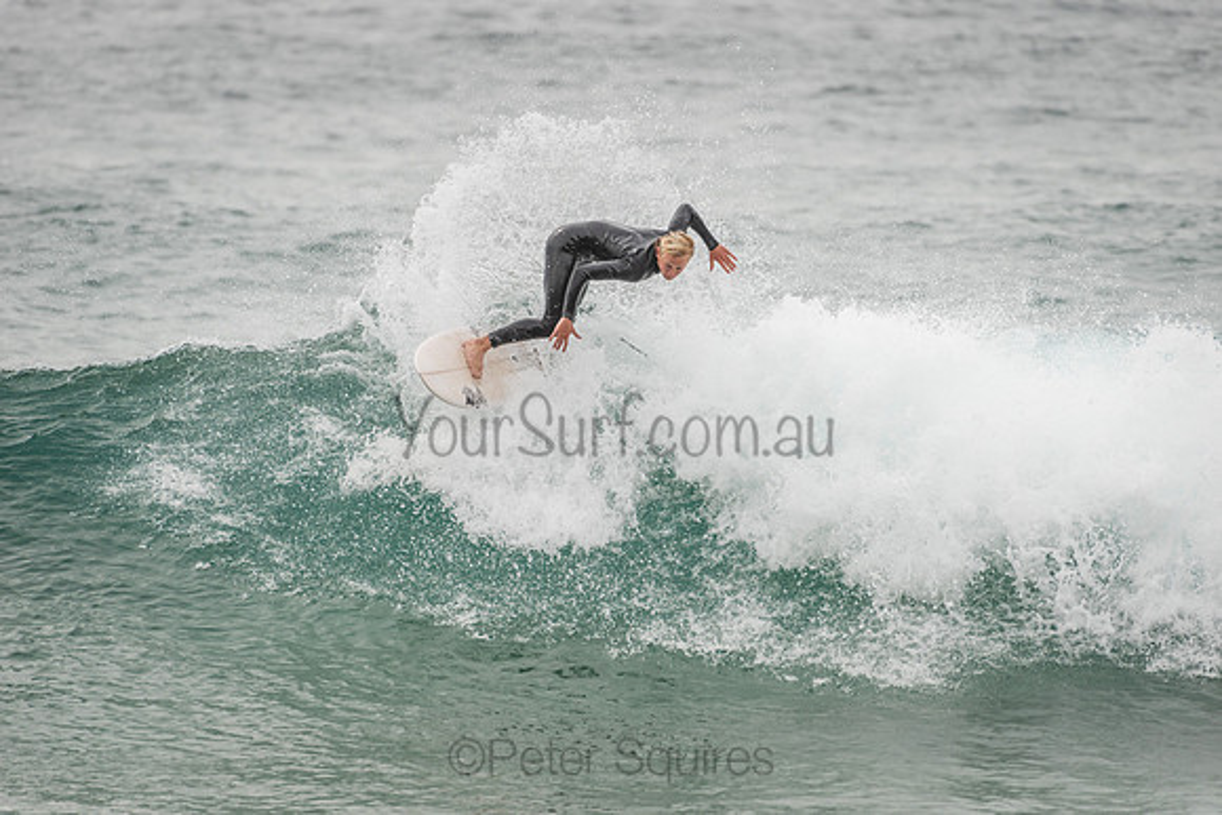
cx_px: 611
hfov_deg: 4.1
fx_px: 16975
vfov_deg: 2.8
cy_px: 408
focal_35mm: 500
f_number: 5.6
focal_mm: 500
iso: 320
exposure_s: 1/2000
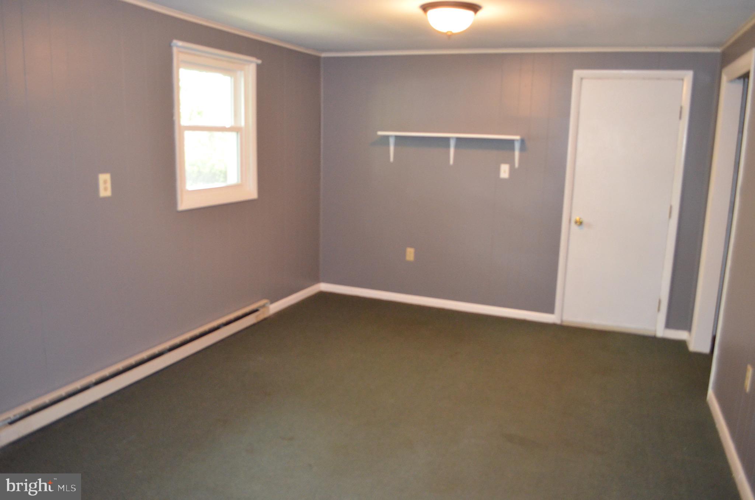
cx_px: 378
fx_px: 565
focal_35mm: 27
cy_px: 250
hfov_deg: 67.5
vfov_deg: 47.7
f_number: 3.5
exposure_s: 1/60
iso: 2200
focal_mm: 18
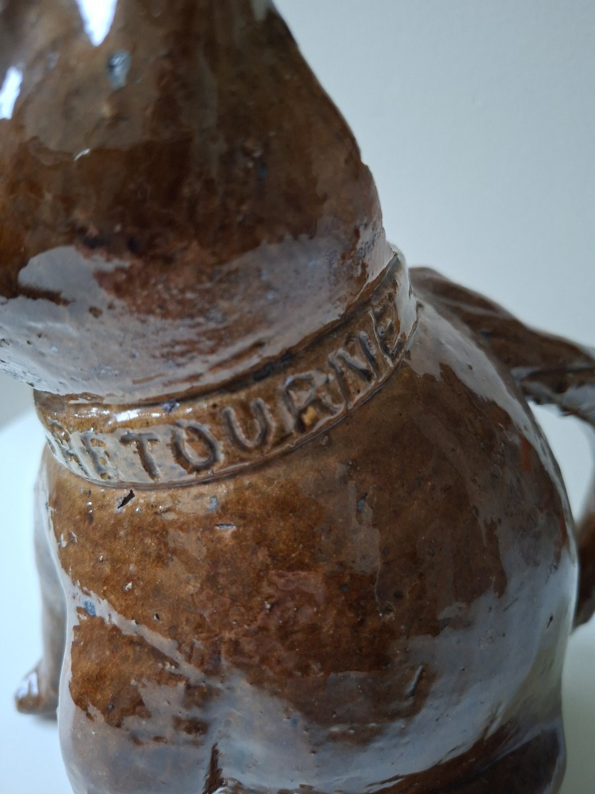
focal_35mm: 23
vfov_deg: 73.9
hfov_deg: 58.9
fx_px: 527
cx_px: 298
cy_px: 397
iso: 640
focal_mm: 5.54
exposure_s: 1/25
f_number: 1.8
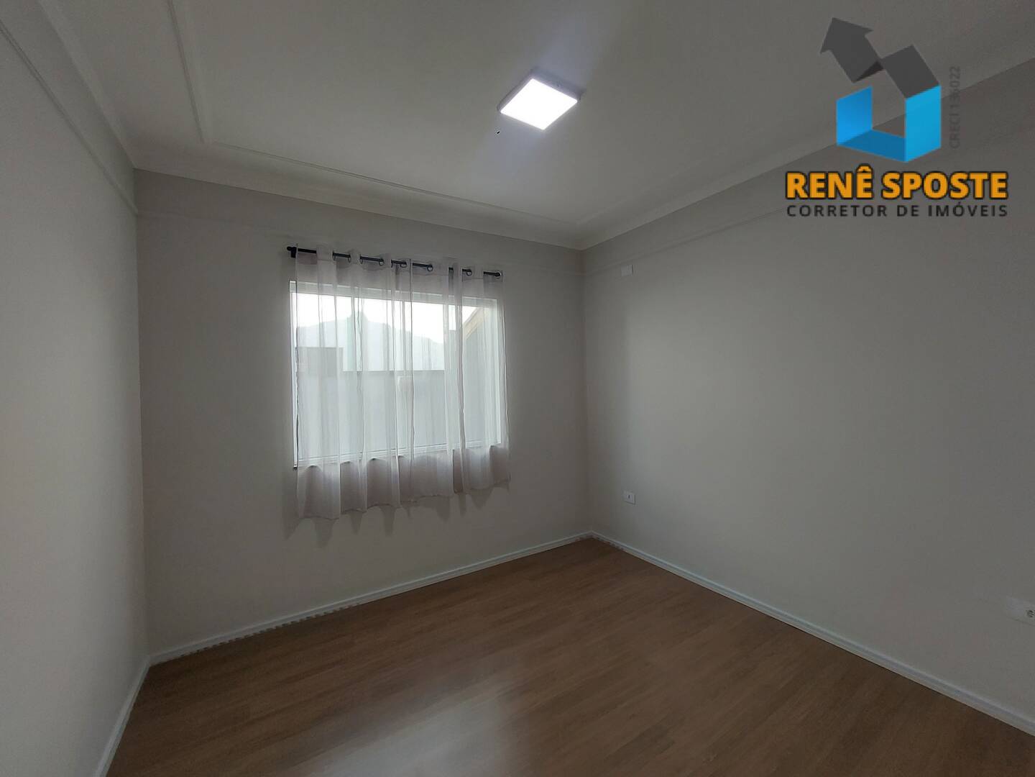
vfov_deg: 89.9
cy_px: 388
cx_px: 518
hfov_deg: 106.2
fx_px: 389
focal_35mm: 13
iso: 50
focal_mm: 1.74
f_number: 2.2
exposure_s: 1/60
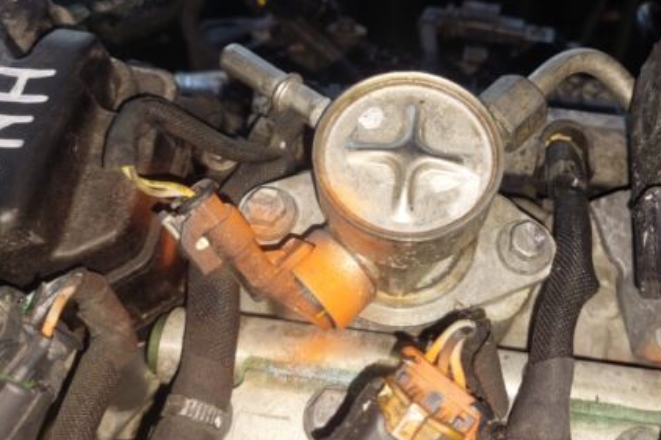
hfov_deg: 51.4
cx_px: 414
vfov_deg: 35.6
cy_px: 157
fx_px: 679
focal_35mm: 37
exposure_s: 1/100
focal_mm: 5.23
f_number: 1.8
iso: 80
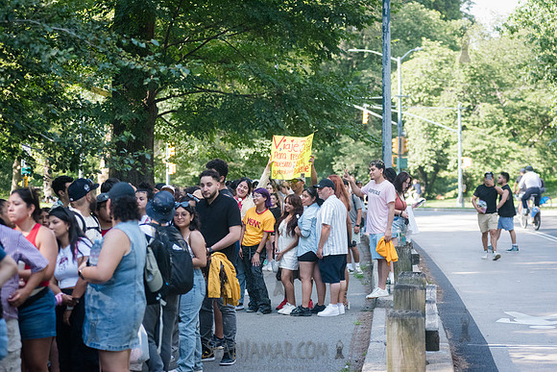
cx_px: 278
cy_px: 186
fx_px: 1548
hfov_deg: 20.4
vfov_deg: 13.7
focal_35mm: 100
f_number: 3.5
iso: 4000
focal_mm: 100
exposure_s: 1/4000
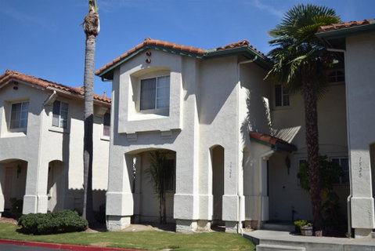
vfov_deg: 30.9
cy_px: 126
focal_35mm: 44
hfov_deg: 44.9
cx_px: 188
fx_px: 453
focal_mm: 29
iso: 200
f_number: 4.2
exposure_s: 1/2500
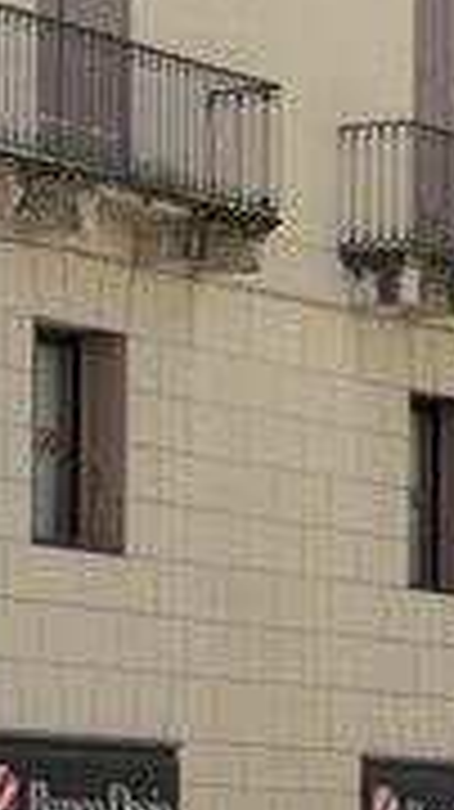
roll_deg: -0.7
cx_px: 517
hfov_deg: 5.4
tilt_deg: +2.2
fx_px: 4781
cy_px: 760
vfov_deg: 9.6
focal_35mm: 223
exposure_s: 1/5208
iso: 64
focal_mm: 6.76
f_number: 1.78
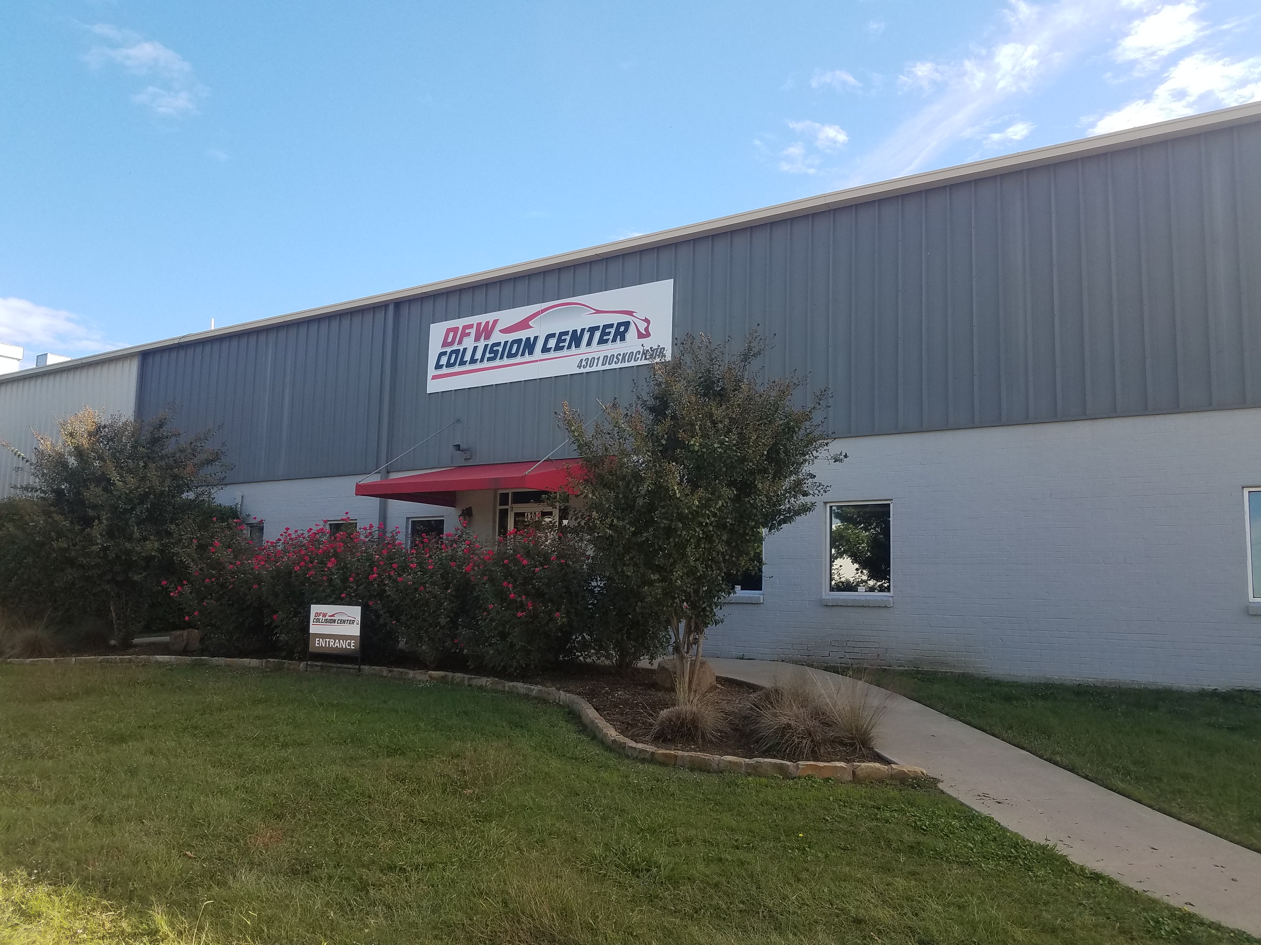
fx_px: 947
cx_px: 630
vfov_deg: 53.1
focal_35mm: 26
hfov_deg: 67.3
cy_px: 472
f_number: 1.7
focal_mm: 4.2
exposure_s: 1/848
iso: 40
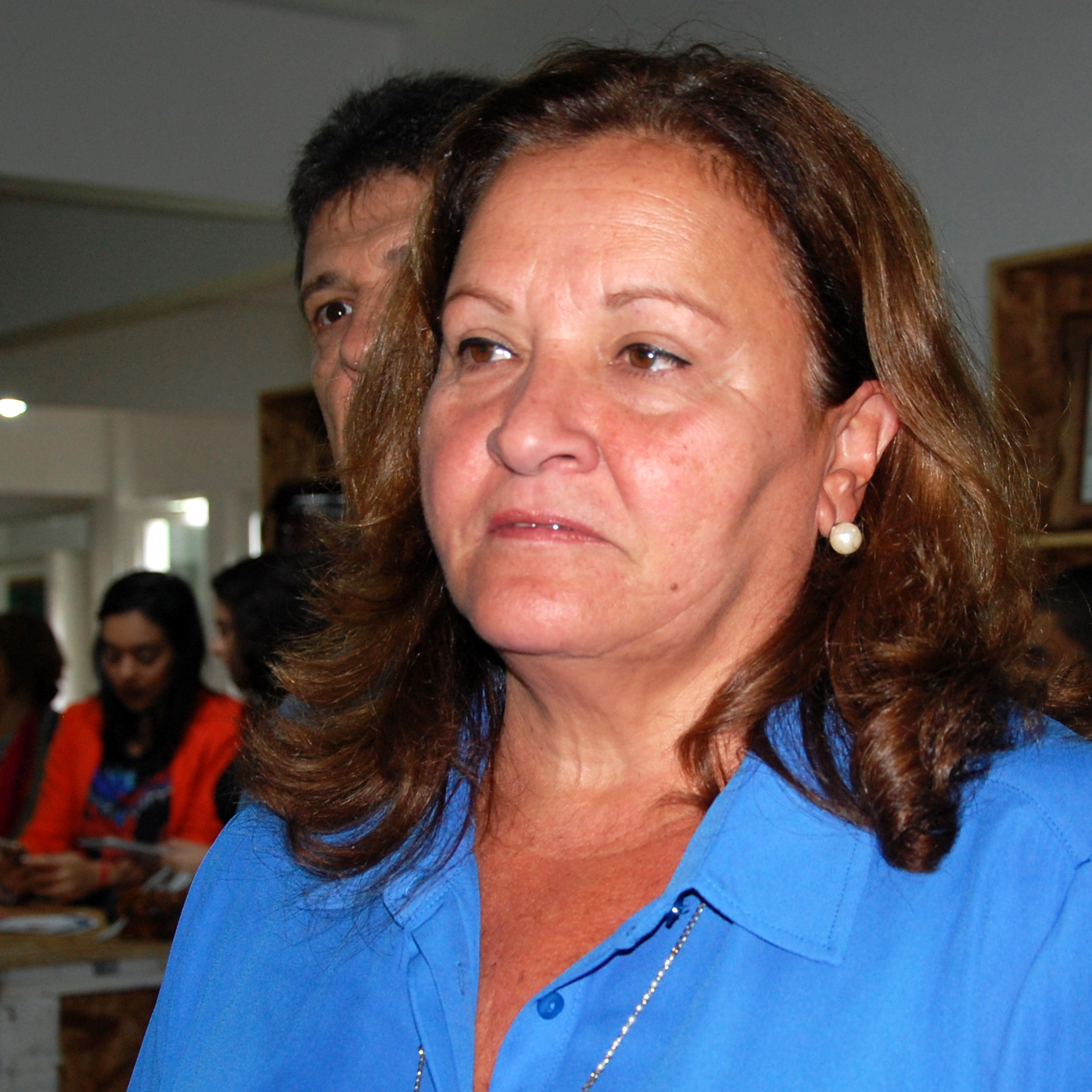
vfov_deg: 25.3
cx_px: 650
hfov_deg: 25.3
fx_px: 2427
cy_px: 599
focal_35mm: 68
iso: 400
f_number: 4.2
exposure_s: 1/60
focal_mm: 28
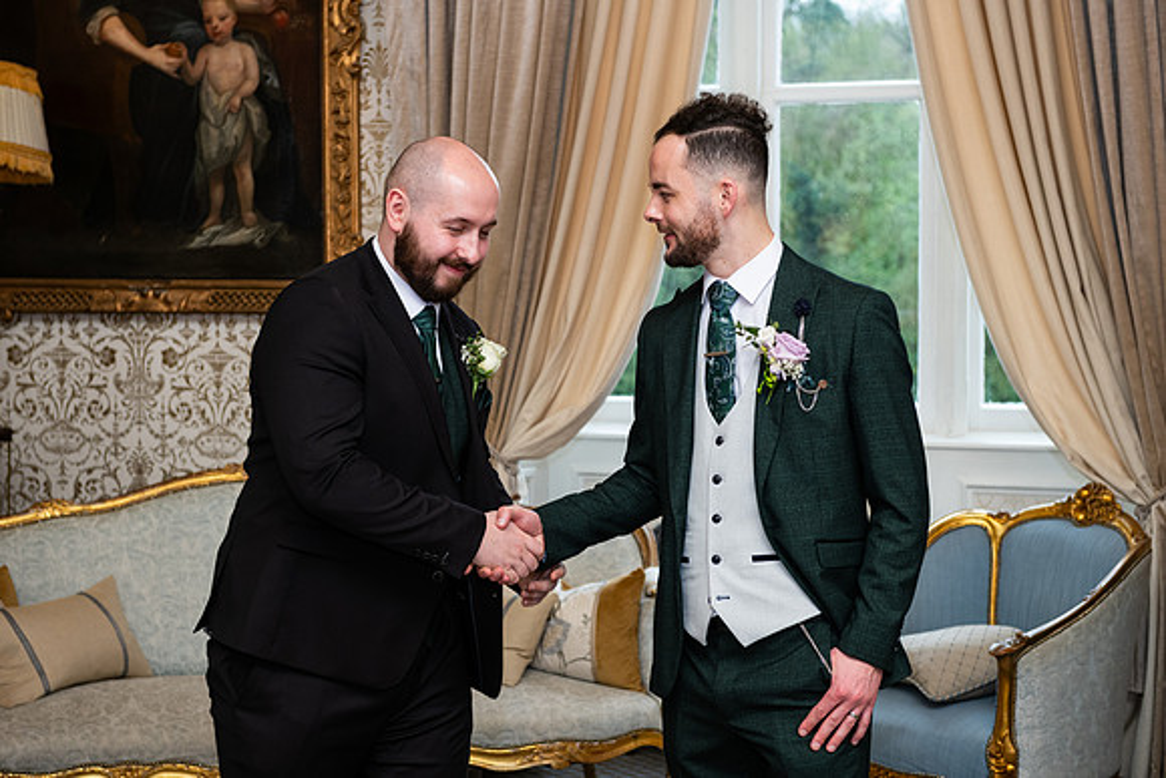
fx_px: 2008
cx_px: 583
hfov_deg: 32.4
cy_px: 389
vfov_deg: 21.9
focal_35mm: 62
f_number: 5
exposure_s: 1/160
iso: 500
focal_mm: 62
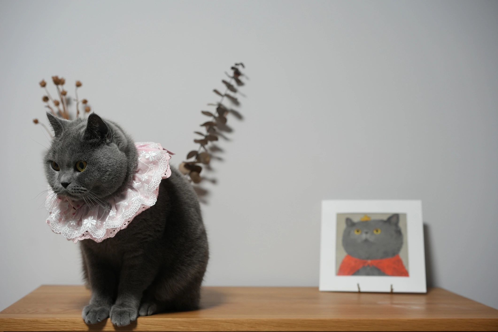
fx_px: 761
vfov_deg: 24.6
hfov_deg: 36.2
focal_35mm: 55
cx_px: 249
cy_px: 166
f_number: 4.5
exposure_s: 1/20
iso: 1000
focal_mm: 55
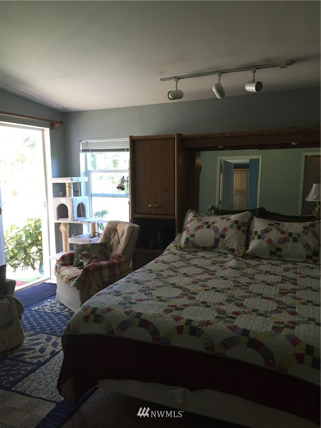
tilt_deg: -5.1
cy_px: 214
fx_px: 359
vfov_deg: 61.7
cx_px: 160
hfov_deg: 48.2
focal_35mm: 29
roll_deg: +1.2
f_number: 2.2
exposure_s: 1/30
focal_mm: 4.15
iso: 50
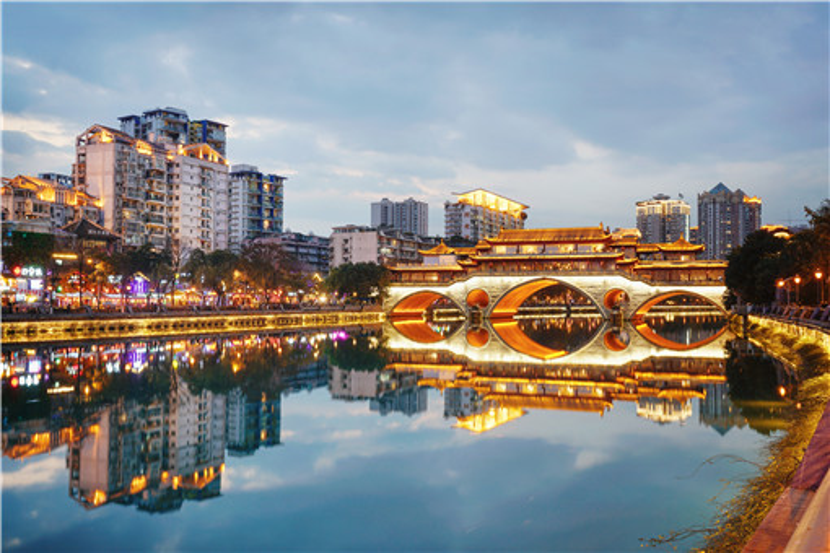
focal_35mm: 35
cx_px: 415
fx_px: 807
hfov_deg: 54.4
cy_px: 276
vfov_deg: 37.9
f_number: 8
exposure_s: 3.2
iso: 100
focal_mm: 35
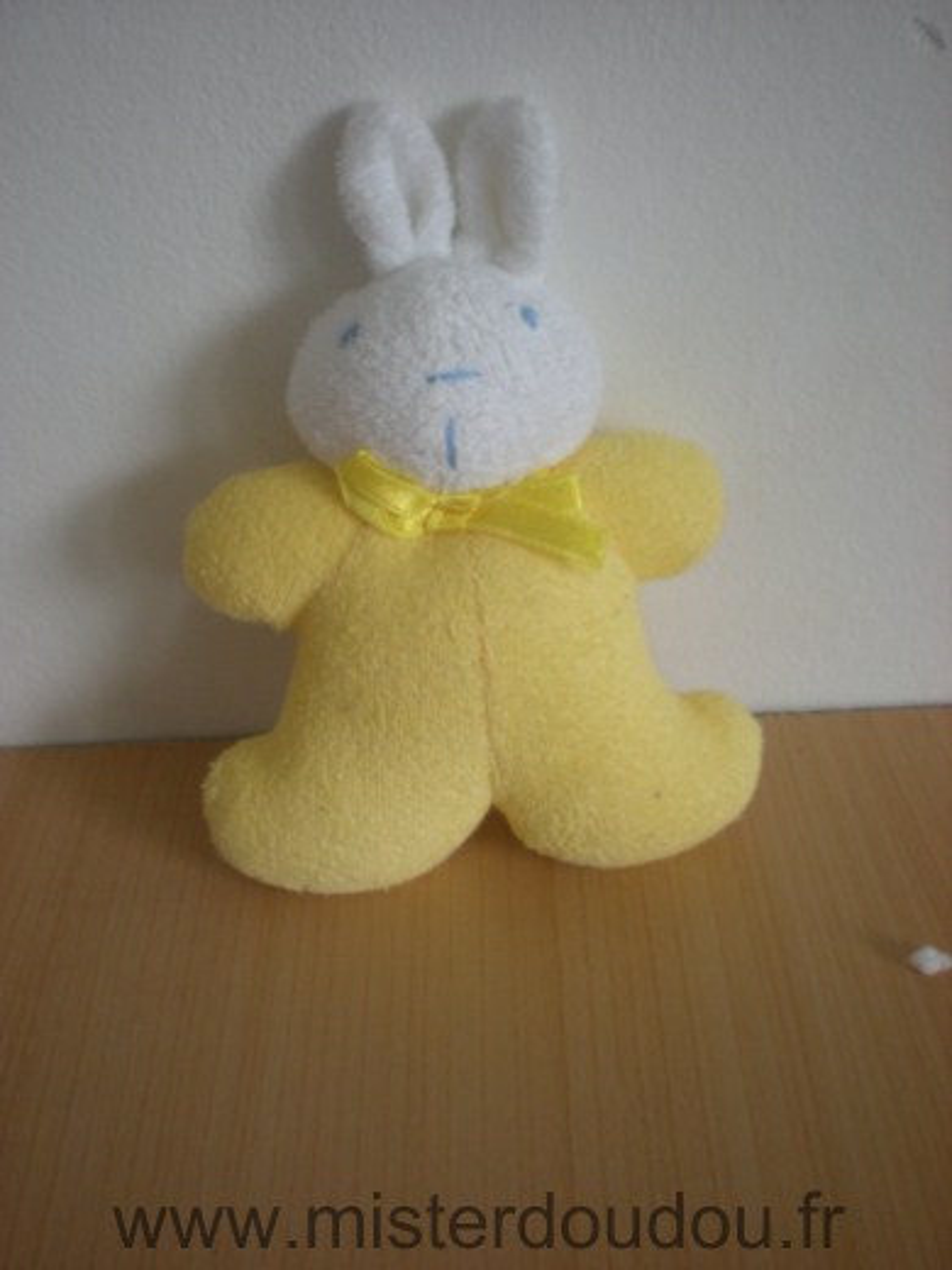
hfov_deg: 37.7
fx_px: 1393
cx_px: 476
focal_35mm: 38
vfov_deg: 49.0
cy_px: 635
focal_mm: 6.3
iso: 200
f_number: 3.1
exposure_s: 1/31.2
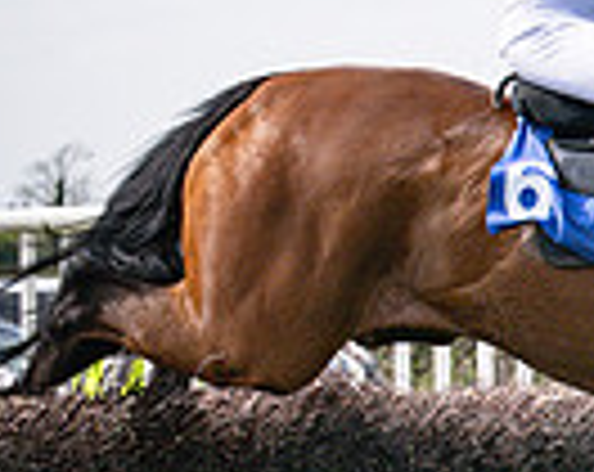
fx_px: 6297
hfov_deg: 5.3
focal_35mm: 359
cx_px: 1302
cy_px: -96
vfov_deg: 4.3
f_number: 5
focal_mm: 70
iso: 400
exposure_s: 1/4000
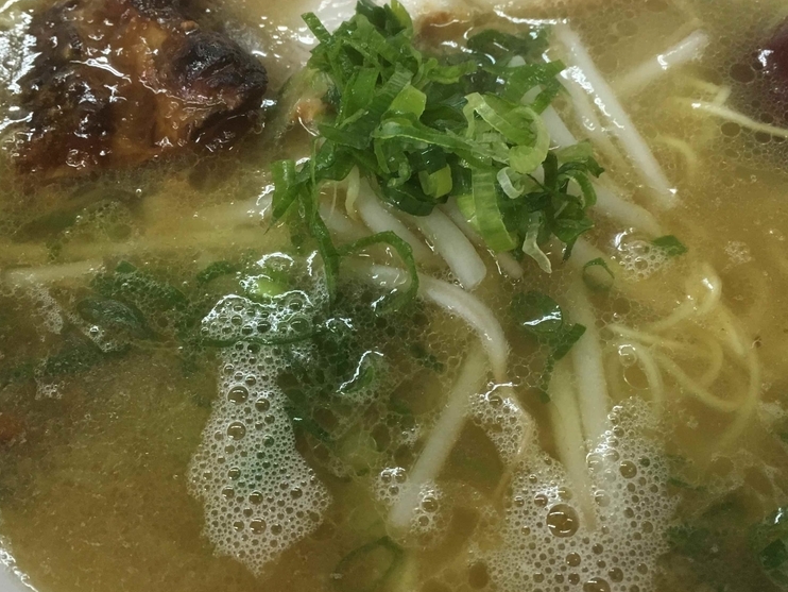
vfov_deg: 36.0
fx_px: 911
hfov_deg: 46.8
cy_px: 274
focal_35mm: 40
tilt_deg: -60.7
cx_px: 404
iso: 200
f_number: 2.2
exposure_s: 1/30
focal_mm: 4.15
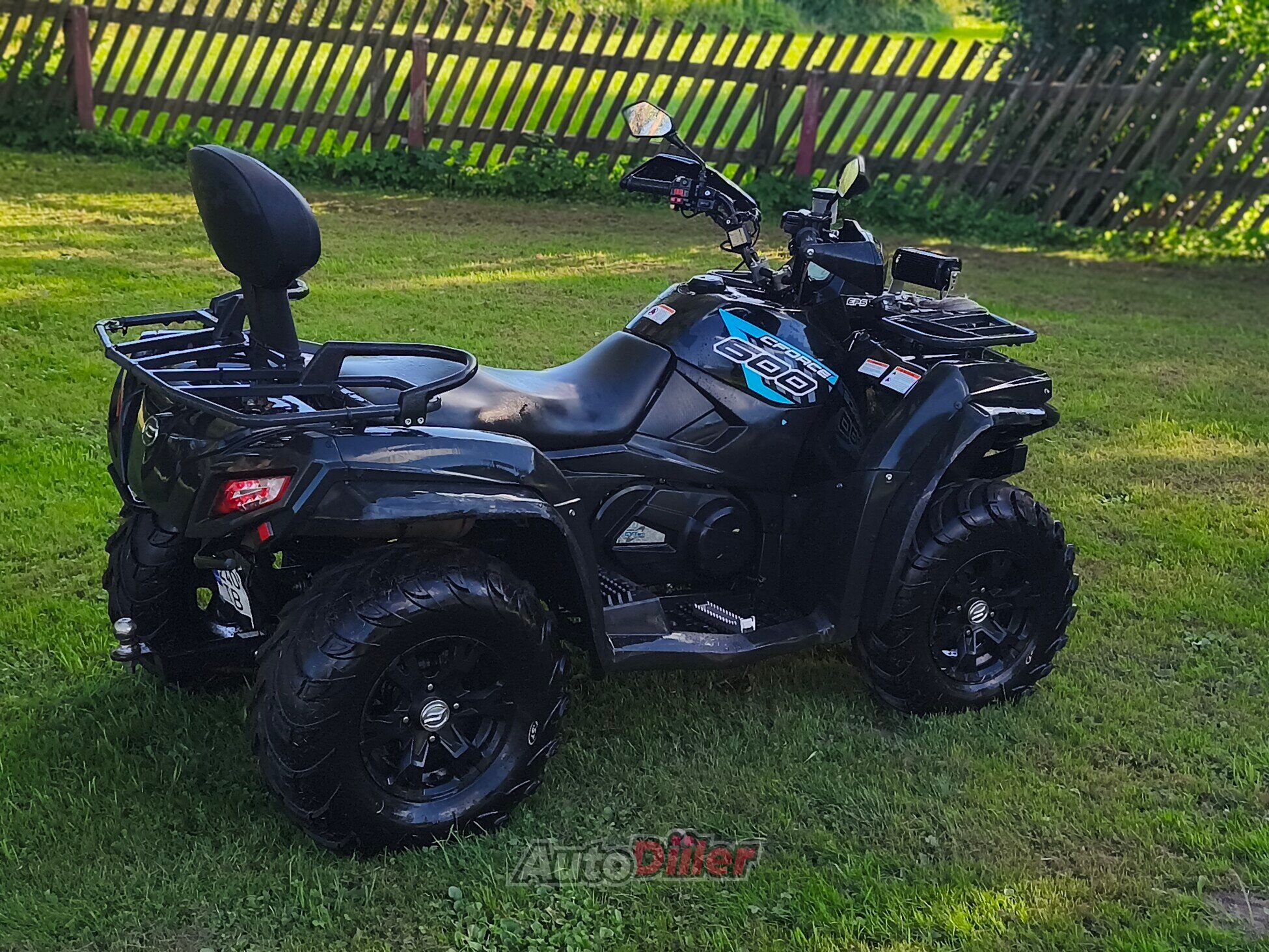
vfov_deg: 31.5
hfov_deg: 41.2
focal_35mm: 46
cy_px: 476
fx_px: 1687
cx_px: 634
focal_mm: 6.18
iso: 50
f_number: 1.65
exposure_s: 1/277
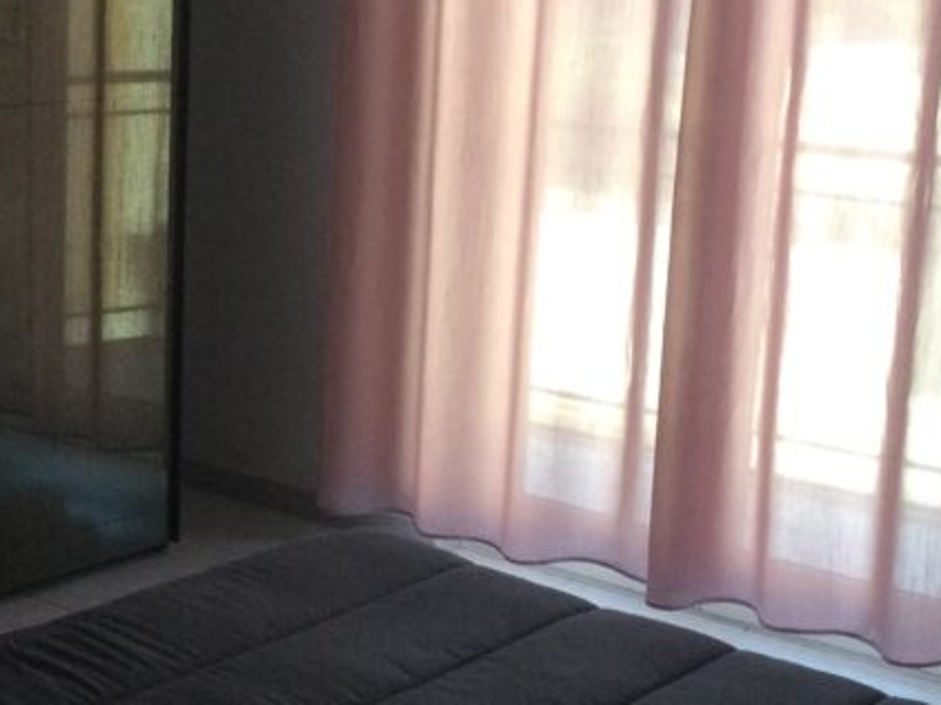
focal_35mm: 75
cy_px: 296
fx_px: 2038
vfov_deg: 19.6
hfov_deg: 25.6
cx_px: 191
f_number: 2.4
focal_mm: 3.3
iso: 50
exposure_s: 1/33
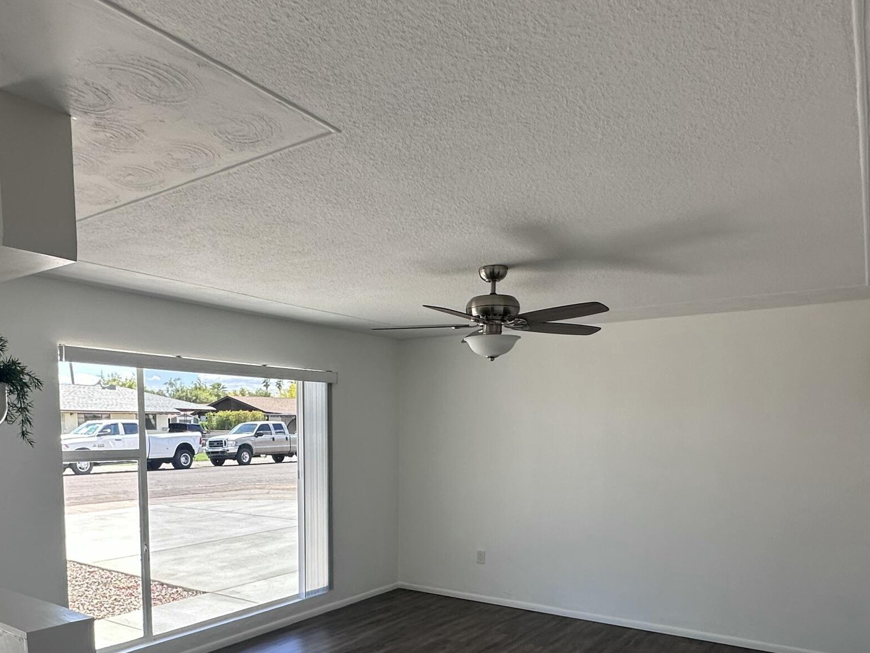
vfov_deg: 49.0
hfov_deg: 65.0
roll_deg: -0.3
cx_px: 371
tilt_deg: -5.2
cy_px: 504
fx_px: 679
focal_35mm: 27
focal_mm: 2.22
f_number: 2.2
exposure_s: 1/309
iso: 40
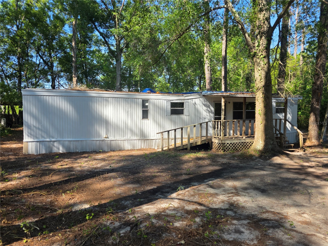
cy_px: 123
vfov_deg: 58.9
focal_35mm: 23
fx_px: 218
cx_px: 164
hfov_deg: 73.9
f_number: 1.7
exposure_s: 1/1824
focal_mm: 6.3
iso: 80
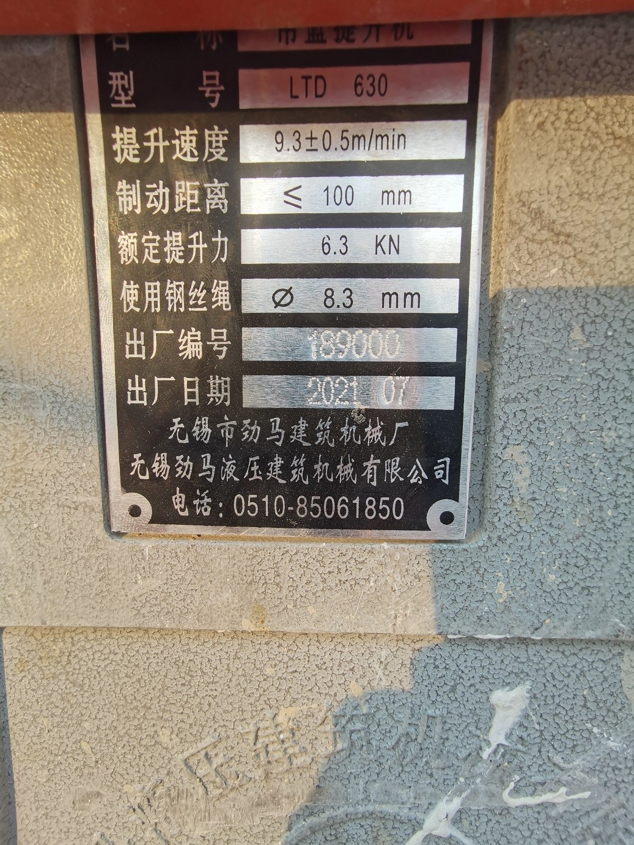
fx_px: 415
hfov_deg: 74.7
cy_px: 422
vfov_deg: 91.0
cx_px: 317
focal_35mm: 17
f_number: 2.2
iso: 50
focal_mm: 2.26
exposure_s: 1/134
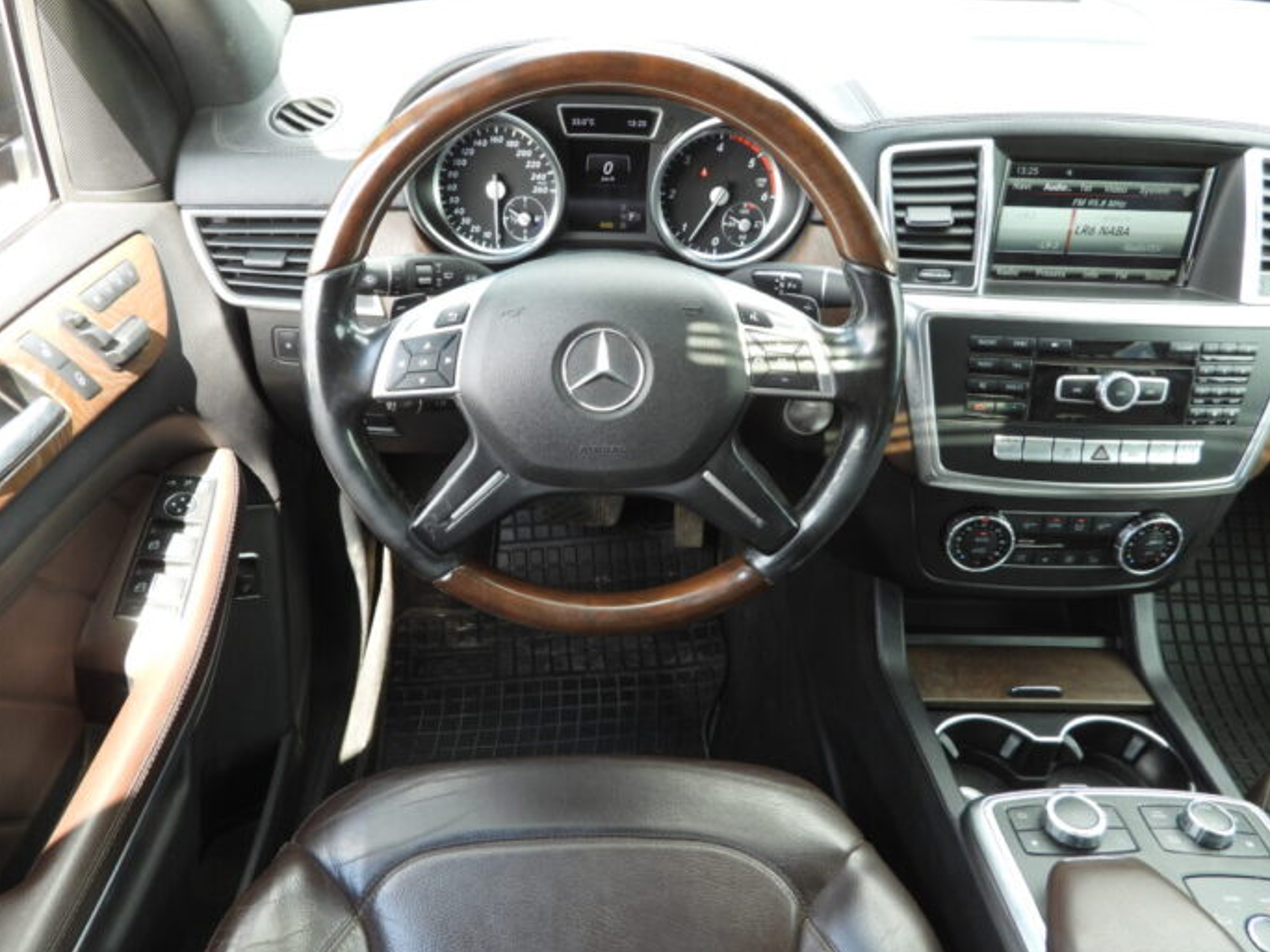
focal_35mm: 25
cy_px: 479
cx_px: 618
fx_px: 917
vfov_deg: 54.9
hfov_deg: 69.4
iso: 100
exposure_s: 1/50
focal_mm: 4.3
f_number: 2.8
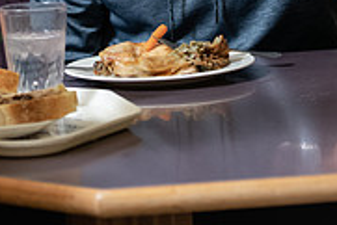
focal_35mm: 224
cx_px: 110
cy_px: -129
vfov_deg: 6.1
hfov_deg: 9.2
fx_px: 2099
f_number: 3.5
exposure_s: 1/200
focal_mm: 70
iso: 1600
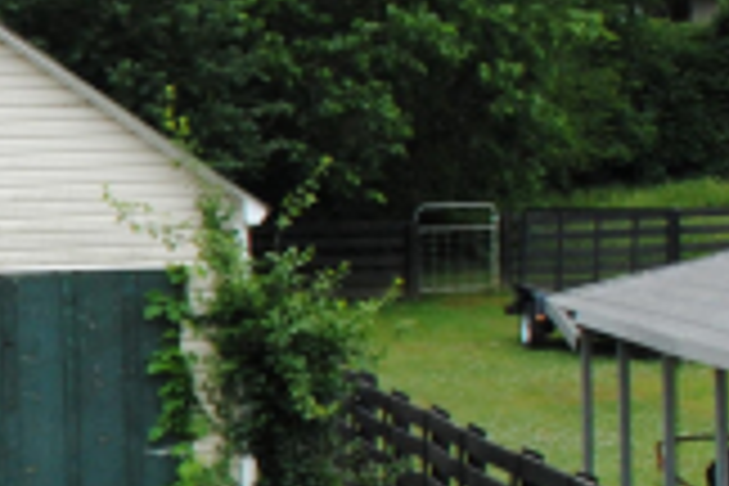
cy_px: 508
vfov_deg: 7.6
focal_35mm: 180
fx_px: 3645
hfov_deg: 10.6
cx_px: -691
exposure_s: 1/320
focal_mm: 26
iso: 400
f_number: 9
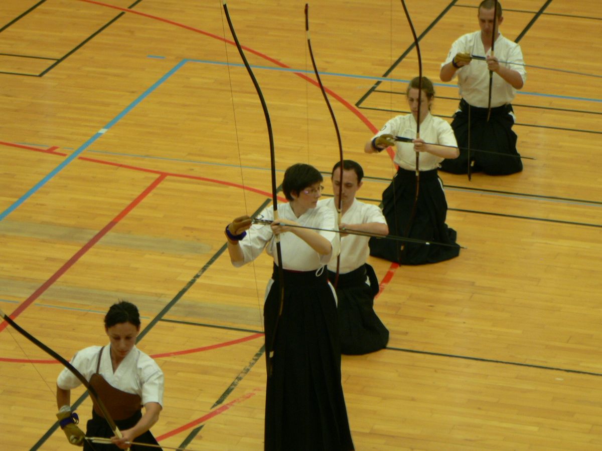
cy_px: 226
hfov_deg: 11.8
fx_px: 2922
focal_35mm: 168
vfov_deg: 8.8
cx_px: 301
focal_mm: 28
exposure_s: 1/30
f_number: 3.3
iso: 150
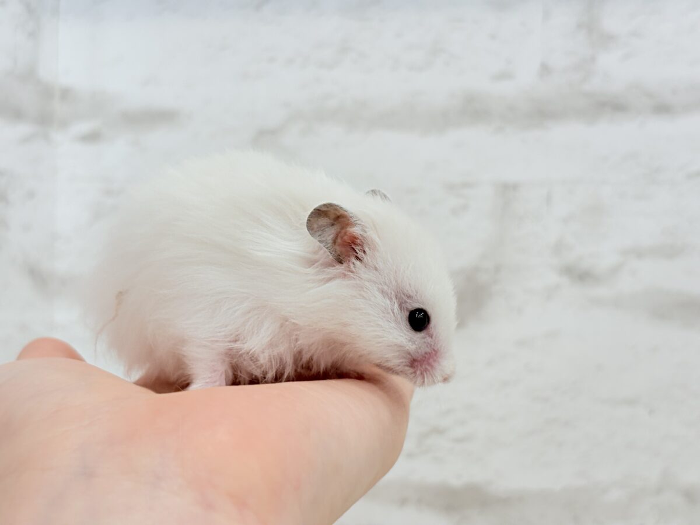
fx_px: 1052
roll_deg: -0.3
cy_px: 262
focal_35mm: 52
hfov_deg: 36.8
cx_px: 350
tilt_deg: +1.0
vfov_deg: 28.0
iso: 50
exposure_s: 1/100
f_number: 1.6
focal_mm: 5.96
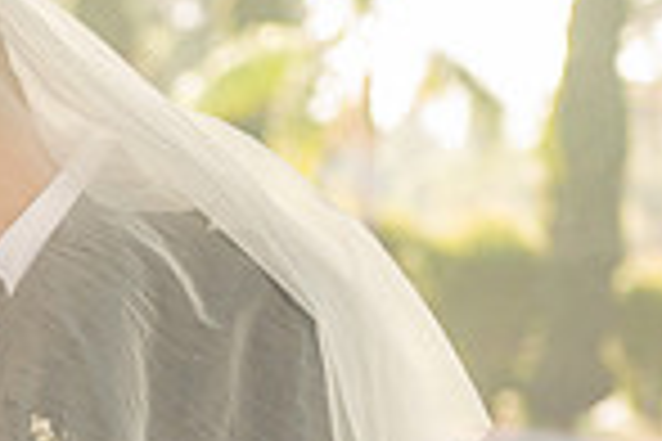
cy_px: 551
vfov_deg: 5.0
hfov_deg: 7.4
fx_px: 5075
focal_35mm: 276
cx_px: -122
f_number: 3.5
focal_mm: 70
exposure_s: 1/200
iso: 200
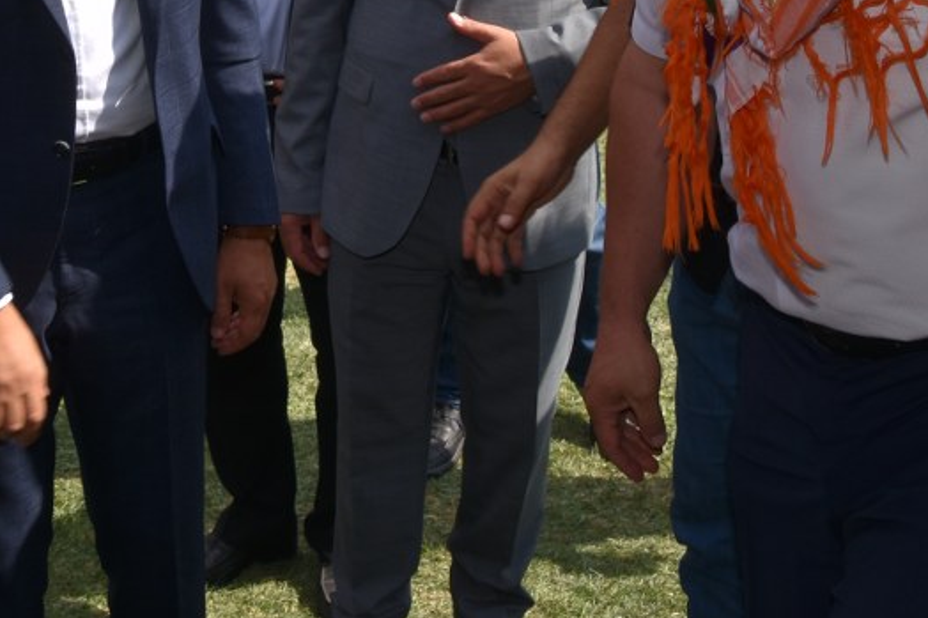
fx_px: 1701
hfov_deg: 30.2
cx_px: 282
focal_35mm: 66
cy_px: -82
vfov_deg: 19.6
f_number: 8
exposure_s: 1/250
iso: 100
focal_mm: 18
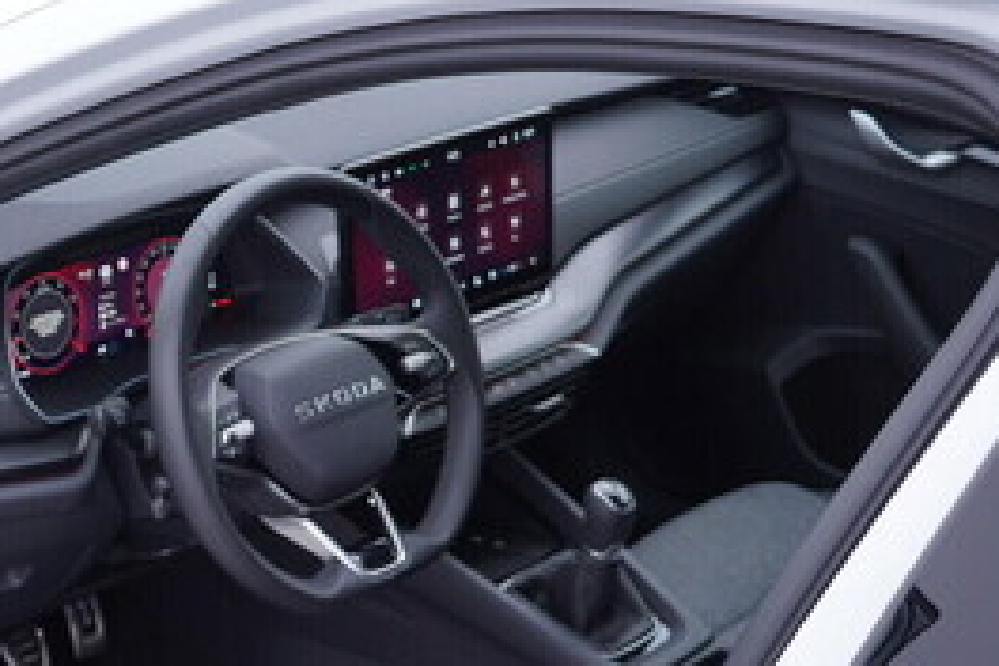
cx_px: 159
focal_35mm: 75
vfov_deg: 17.7
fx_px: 2081
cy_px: 668
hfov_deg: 26.3
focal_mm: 24
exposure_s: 1/50
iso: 125
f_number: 3.2
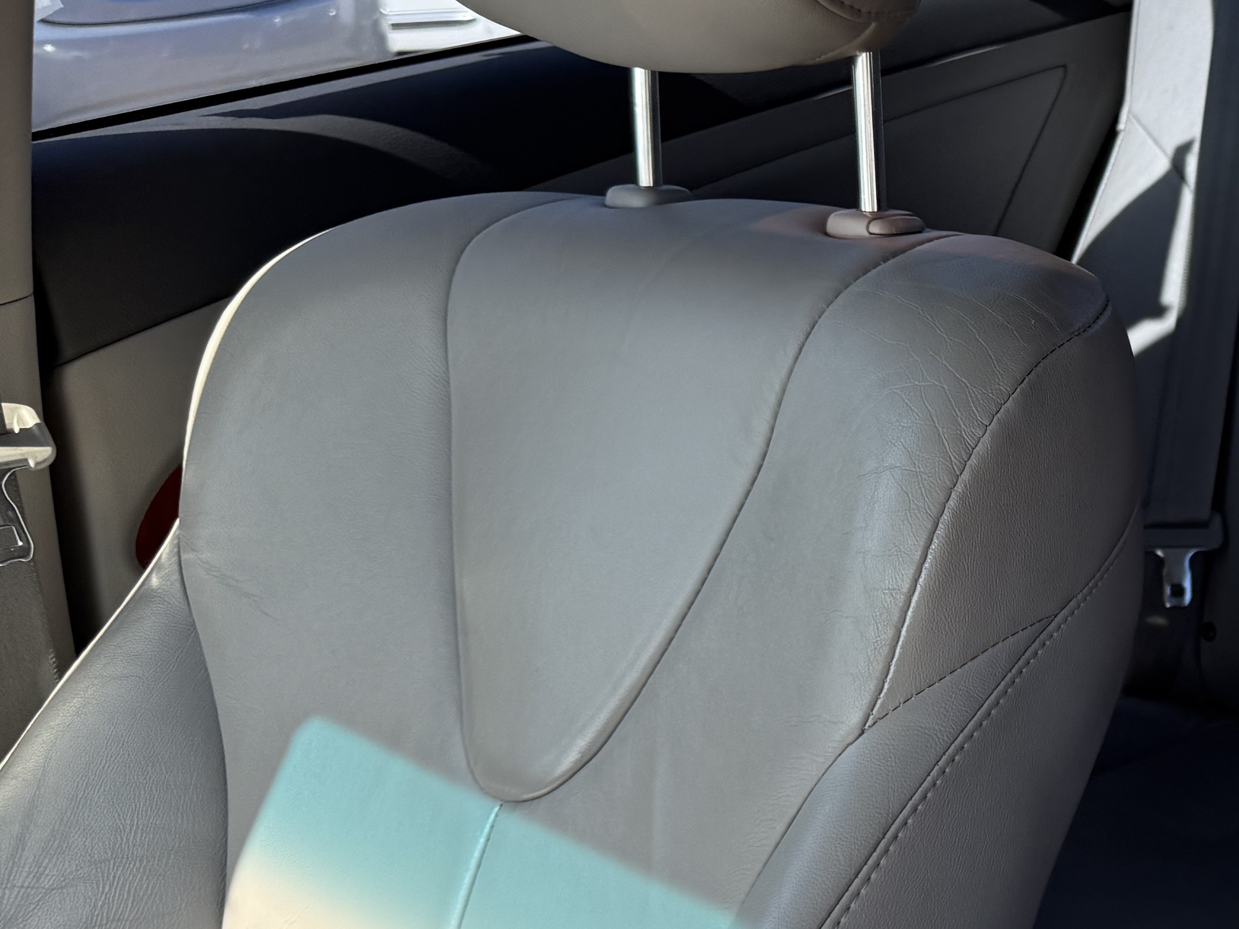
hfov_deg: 29.5
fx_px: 2040
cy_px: 523
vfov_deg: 25.6
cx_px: 1449
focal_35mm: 57
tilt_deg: -19.5
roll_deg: +0.0
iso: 100
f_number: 1.78
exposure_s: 1/555
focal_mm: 6.76
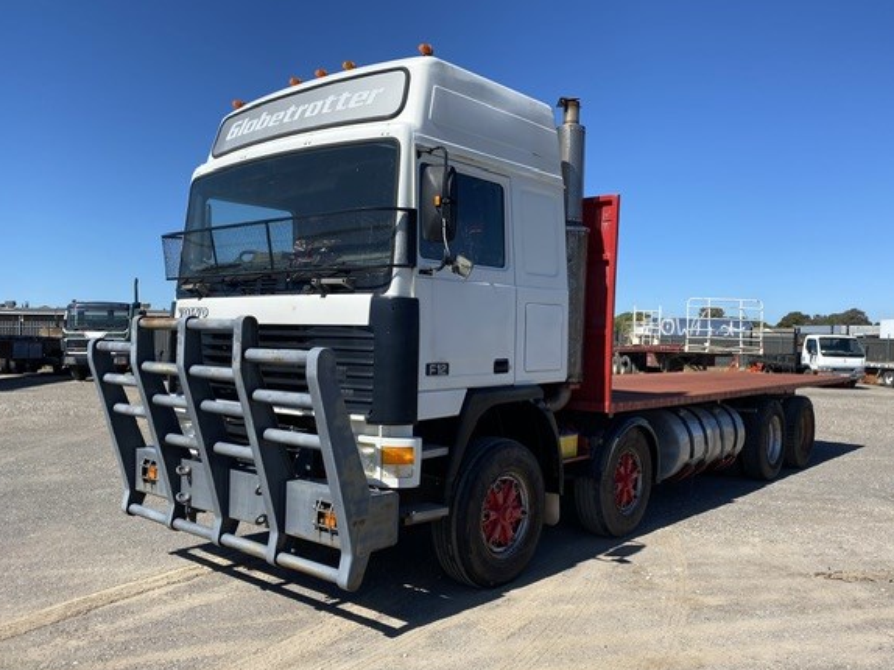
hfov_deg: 61.7
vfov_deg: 48.2
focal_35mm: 29
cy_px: 360
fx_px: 749
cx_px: 466
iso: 32
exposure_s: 1/3125
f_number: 1.8
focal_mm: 4.25
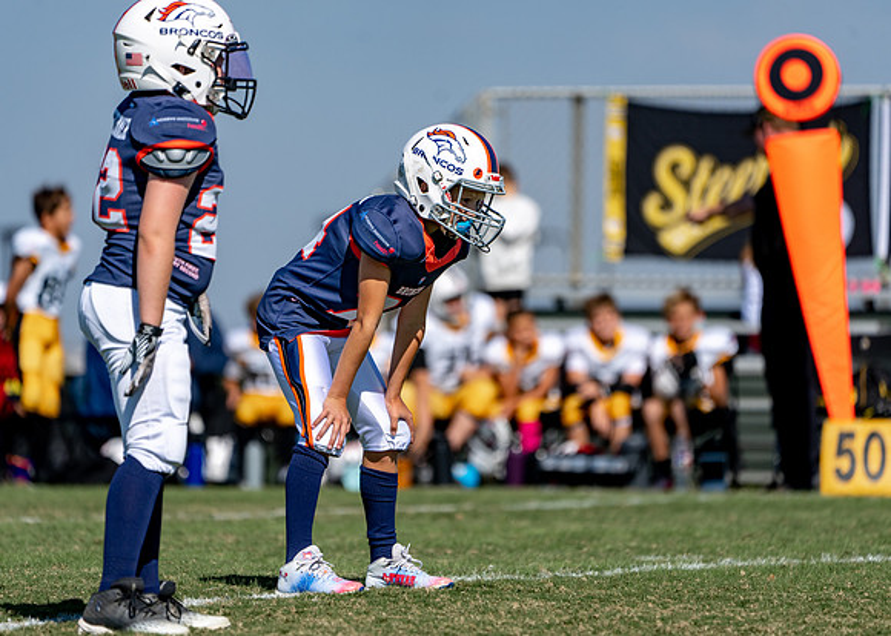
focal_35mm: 434
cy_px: 315
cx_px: 422
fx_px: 10968
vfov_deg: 3.3
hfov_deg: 4.7
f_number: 5.6
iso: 160
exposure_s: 1/2000
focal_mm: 400
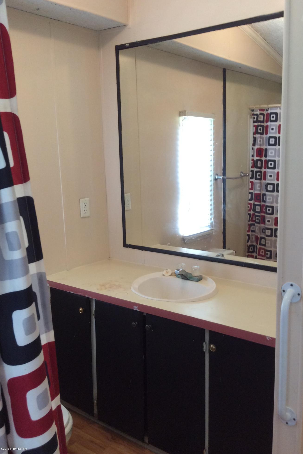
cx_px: 173
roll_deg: +1.7
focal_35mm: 34
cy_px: 231
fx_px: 429
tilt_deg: -9.6
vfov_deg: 55.8
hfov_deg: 38.8
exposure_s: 1/24
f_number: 2.4
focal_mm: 3.3
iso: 100
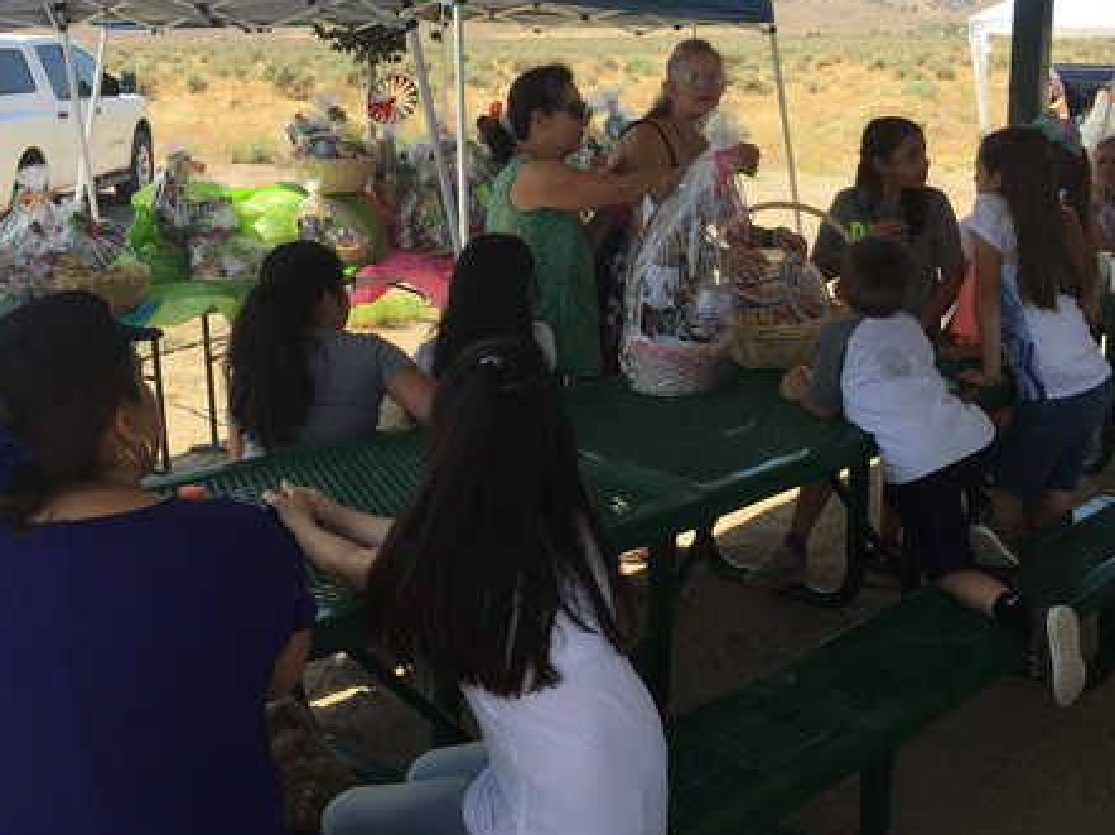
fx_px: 1352
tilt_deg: -7.5
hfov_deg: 44.8
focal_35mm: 42
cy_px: 265
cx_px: 578
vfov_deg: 33.9
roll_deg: -0.3
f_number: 2.2
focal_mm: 4.15
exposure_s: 1/732
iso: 25
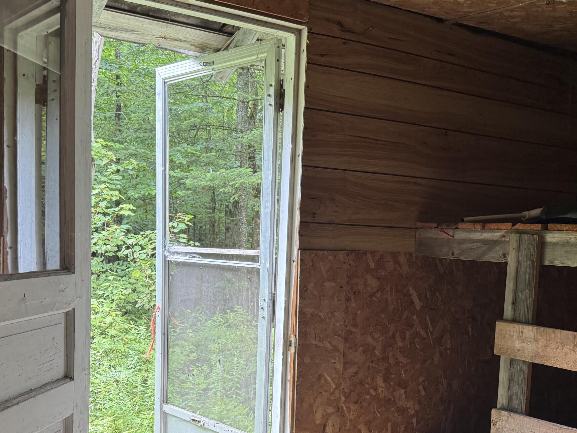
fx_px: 700
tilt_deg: -5.1
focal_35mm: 42
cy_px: 305
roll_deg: -1.5
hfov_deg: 44.8
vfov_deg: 33.9
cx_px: 311
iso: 200
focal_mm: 6.76
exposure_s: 1/113
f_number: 1.78
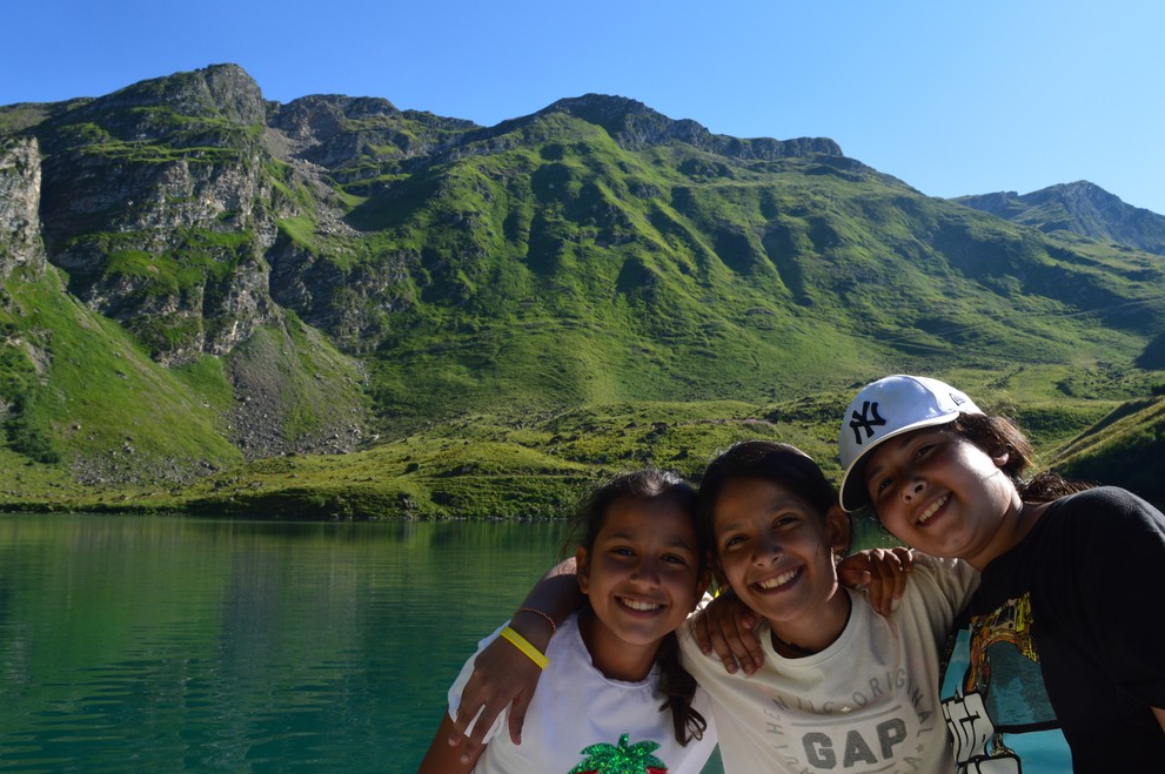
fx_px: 1002
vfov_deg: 42.3
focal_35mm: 31
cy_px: 382
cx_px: 587
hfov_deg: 60.3
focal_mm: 20
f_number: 11
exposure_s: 1/400
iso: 400
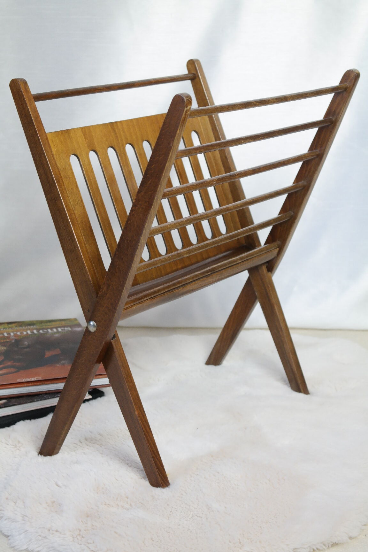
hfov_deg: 19.7
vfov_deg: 29.2
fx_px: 1058
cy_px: 276
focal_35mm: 69
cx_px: 184
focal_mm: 45
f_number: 5.6
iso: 800
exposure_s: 1/30
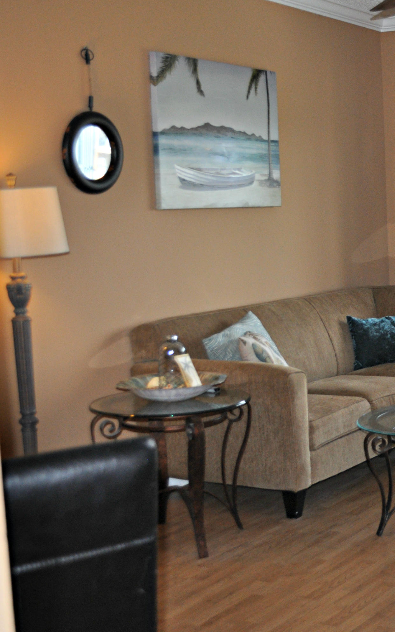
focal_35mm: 60
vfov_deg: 34.0
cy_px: 317
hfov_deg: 20.4
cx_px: 457
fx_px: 1033
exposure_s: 1/125
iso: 640
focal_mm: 26
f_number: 4.2
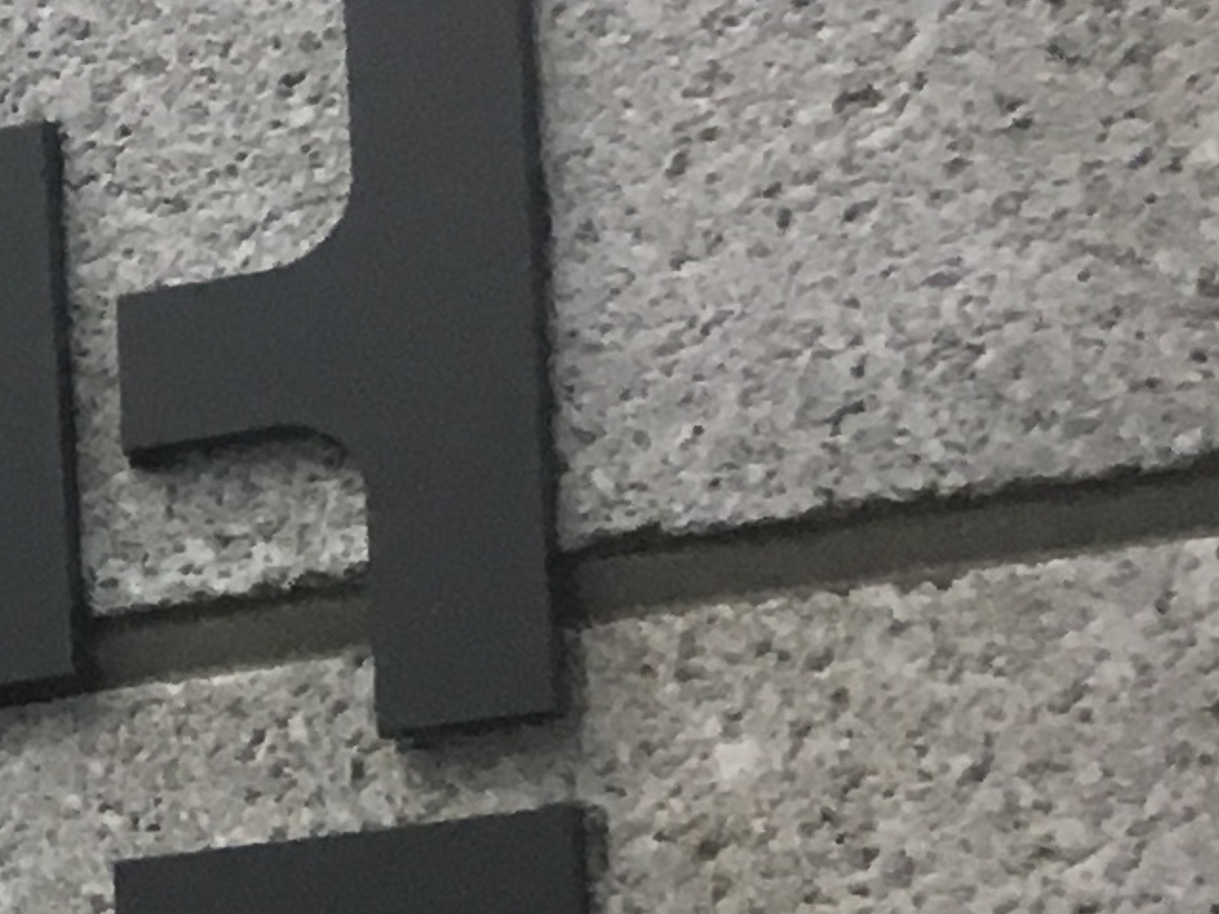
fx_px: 6443
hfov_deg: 9.0
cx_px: -2249
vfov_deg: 7.9
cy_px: 1399
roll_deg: +1.1
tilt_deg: +7.8
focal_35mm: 183
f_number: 2.2
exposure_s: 1/30
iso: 32
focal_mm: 4.15
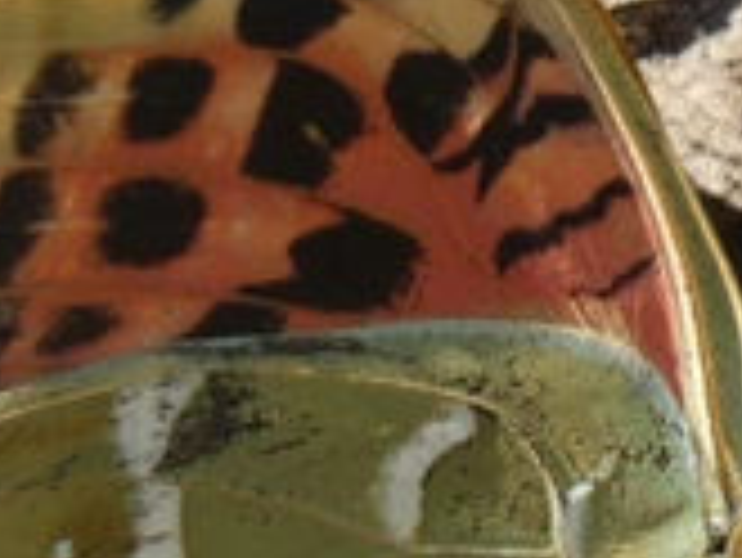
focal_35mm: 1317
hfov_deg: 1.5
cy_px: 382
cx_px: 324
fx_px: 28251
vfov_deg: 1.1
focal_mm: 60.8
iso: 100
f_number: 5.6
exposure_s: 1/80
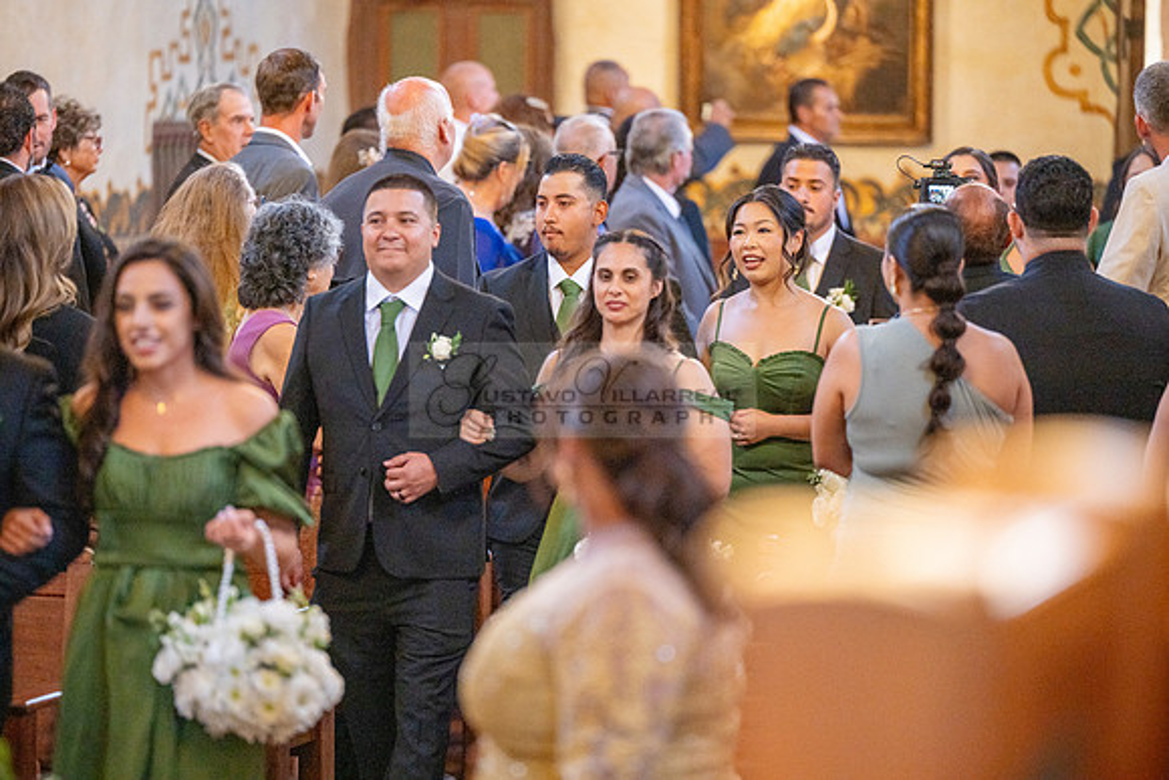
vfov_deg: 6.9
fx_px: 6496
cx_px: 584
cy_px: 390
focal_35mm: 200
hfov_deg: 10.3
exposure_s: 1/320
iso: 1250
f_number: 3.2
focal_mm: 200
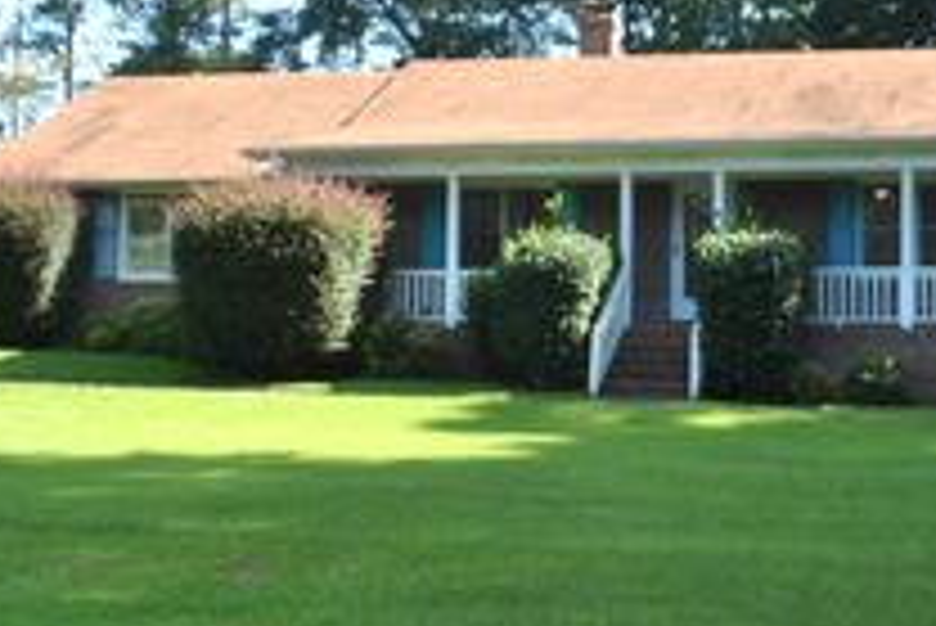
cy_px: 155
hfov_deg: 30.5
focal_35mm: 65
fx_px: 1691
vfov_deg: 20.8
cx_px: 693
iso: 100
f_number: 4
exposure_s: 1/200
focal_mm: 18
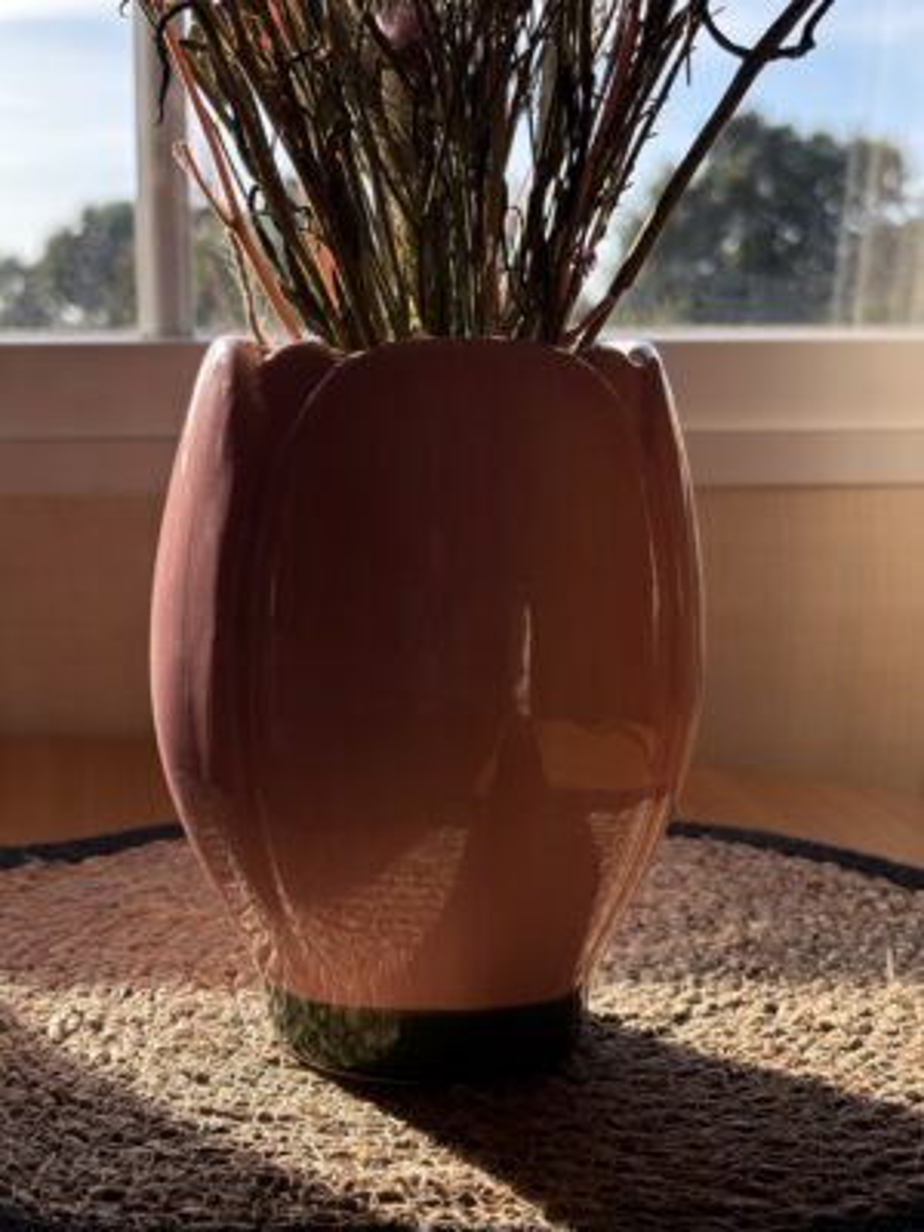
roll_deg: +0.0
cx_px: 462
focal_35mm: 52
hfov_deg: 28.0
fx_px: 1851
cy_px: 616
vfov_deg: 36.8
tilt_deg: -7.3
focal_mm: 5.96
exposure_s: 1/397
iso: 50
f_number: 1.6
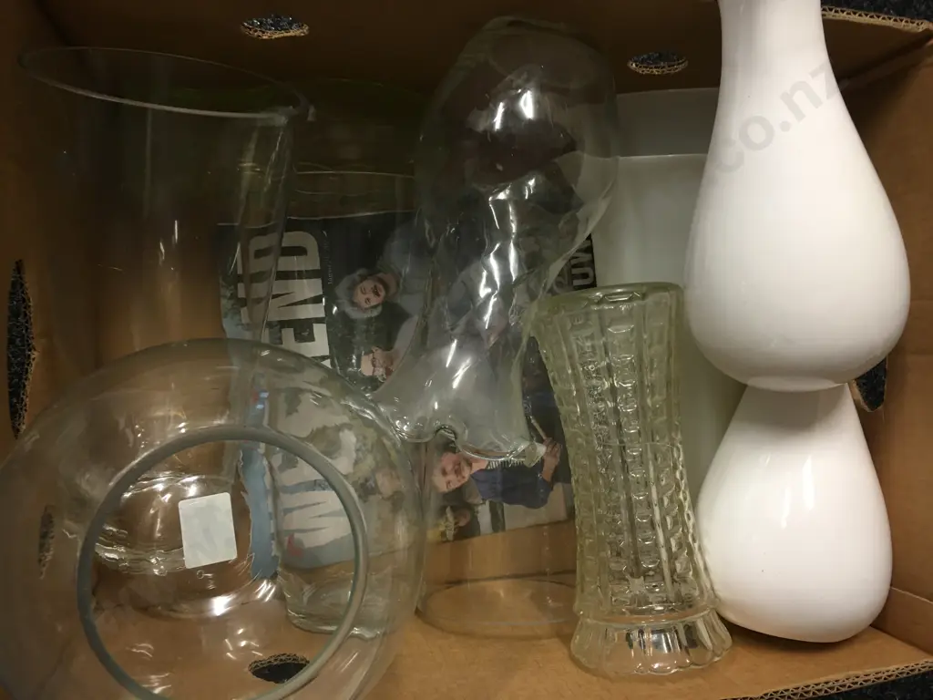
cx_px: 466
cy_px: 350
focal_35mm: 29
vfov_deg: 48.2
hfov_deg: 61.7
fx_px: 782
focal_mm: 4.15
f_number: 2.2
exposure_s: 1/17
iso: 64
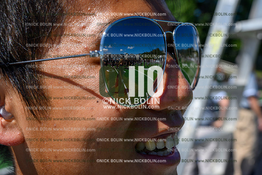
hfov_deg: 47.4
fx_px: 298
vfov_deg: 32.6
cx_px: 131
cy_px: 88
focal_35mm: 41
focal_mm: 41
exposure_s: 1/500
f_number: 8
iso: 160
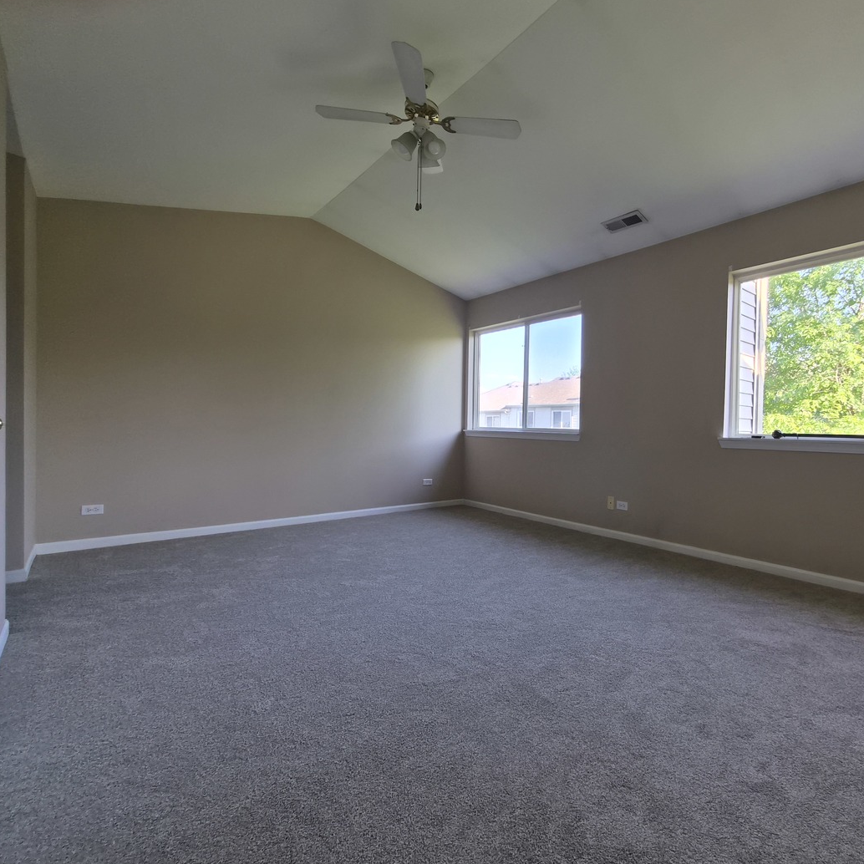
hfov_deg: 84.6
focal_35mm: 16
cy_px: 432
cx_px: 572
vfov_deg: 87.4
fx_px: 452
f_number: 2.2
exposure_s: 1/60
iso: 50
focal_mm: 1.7
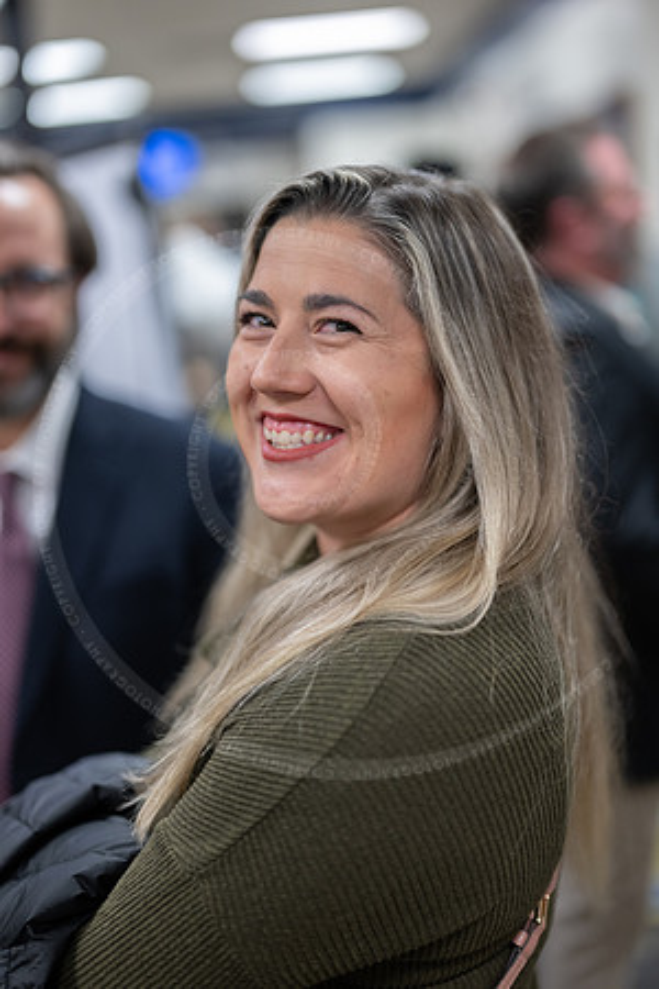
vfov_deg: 39.6
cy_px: 494
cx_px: 330
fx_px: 1373
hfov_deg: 27.0
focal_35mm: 50
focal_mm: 50
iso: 800
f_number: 1.3
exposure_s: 1/250
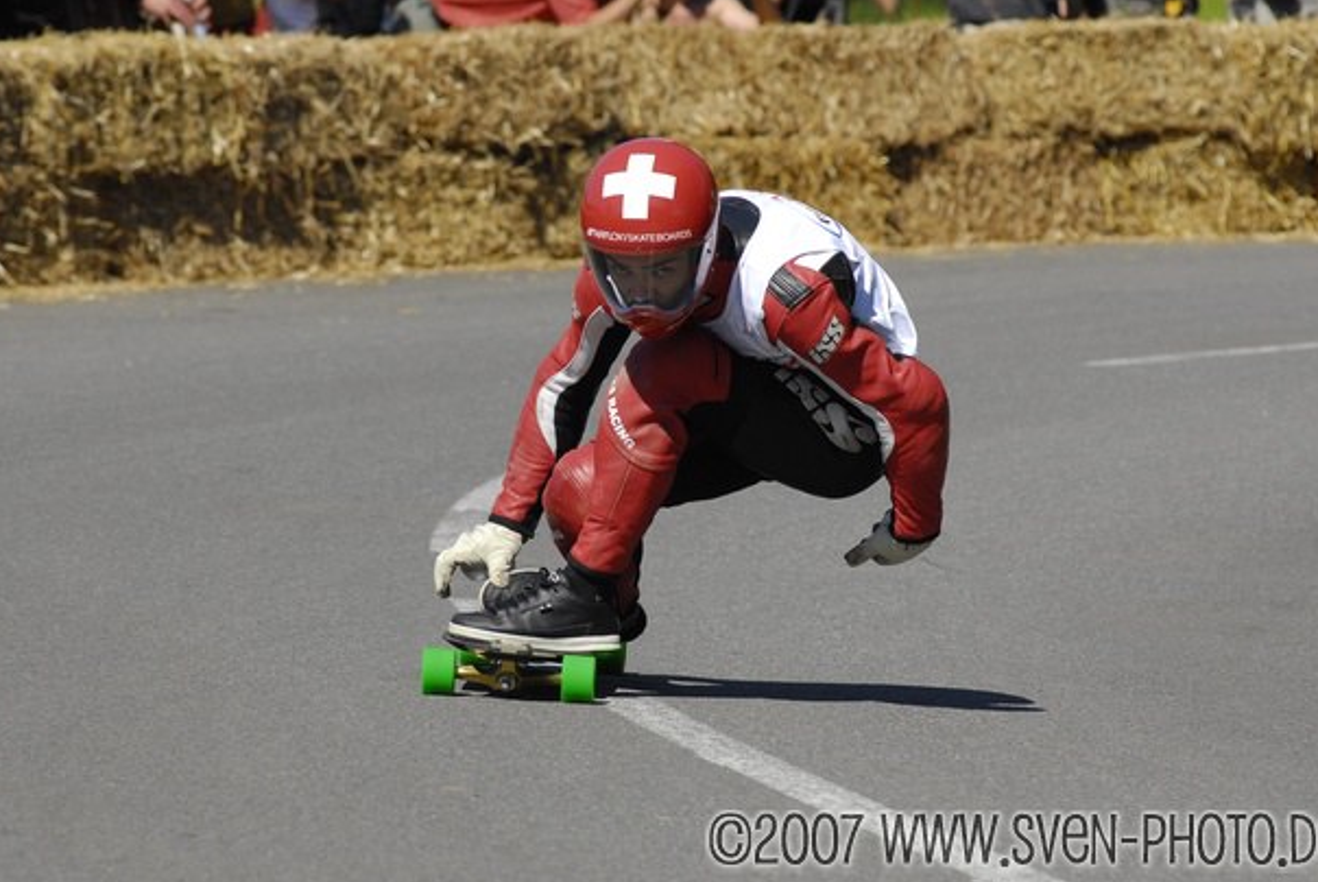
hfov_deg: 6.3
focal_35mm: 327
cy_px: 437
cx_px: 696
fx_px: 11983
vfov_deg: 4.2
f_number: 7.1
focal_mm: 200
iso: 320
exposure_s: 1/1250
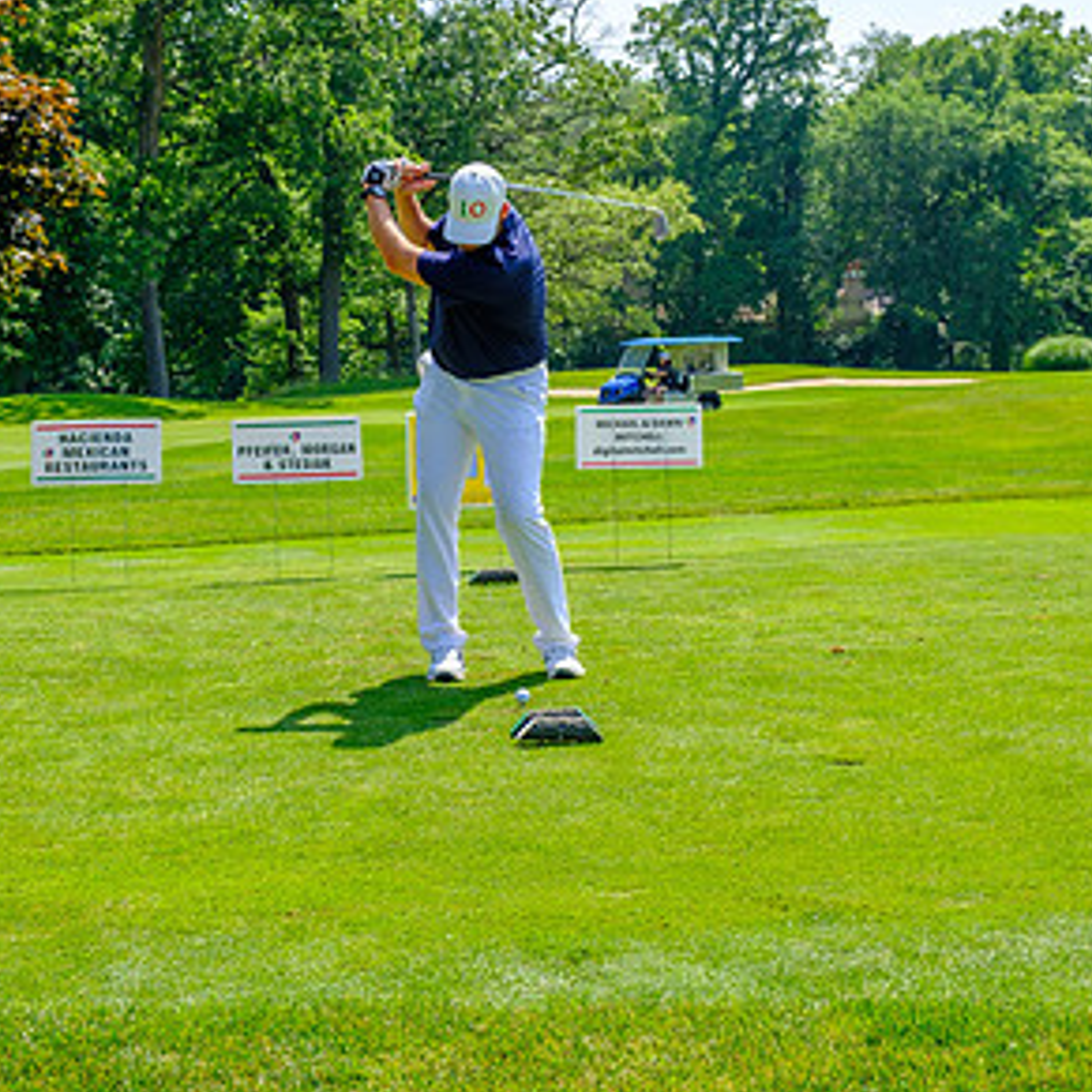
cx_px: 537
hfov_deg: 24.3
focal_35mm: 71
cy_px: 368
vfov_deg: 24.2
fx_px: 2534
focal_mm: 35.8
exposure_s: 1/320
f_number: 5.6
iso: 200
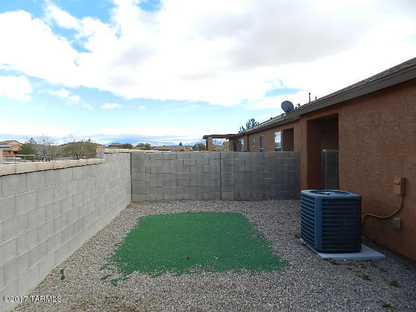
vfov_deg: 58.9
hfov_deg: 73.9
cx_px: 208
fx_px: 276
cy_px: 156
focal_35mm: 23
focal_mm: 4
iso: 160
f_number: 3.4
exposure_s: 1/800
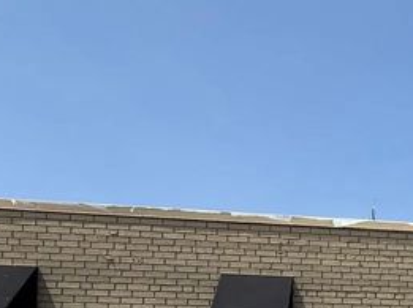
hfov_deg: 29.5
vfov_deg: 23.6
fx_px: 655
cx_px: 510
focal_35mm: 55
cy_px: 392
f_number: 2.2
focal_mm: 2.22
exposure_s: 1/2165
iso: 50
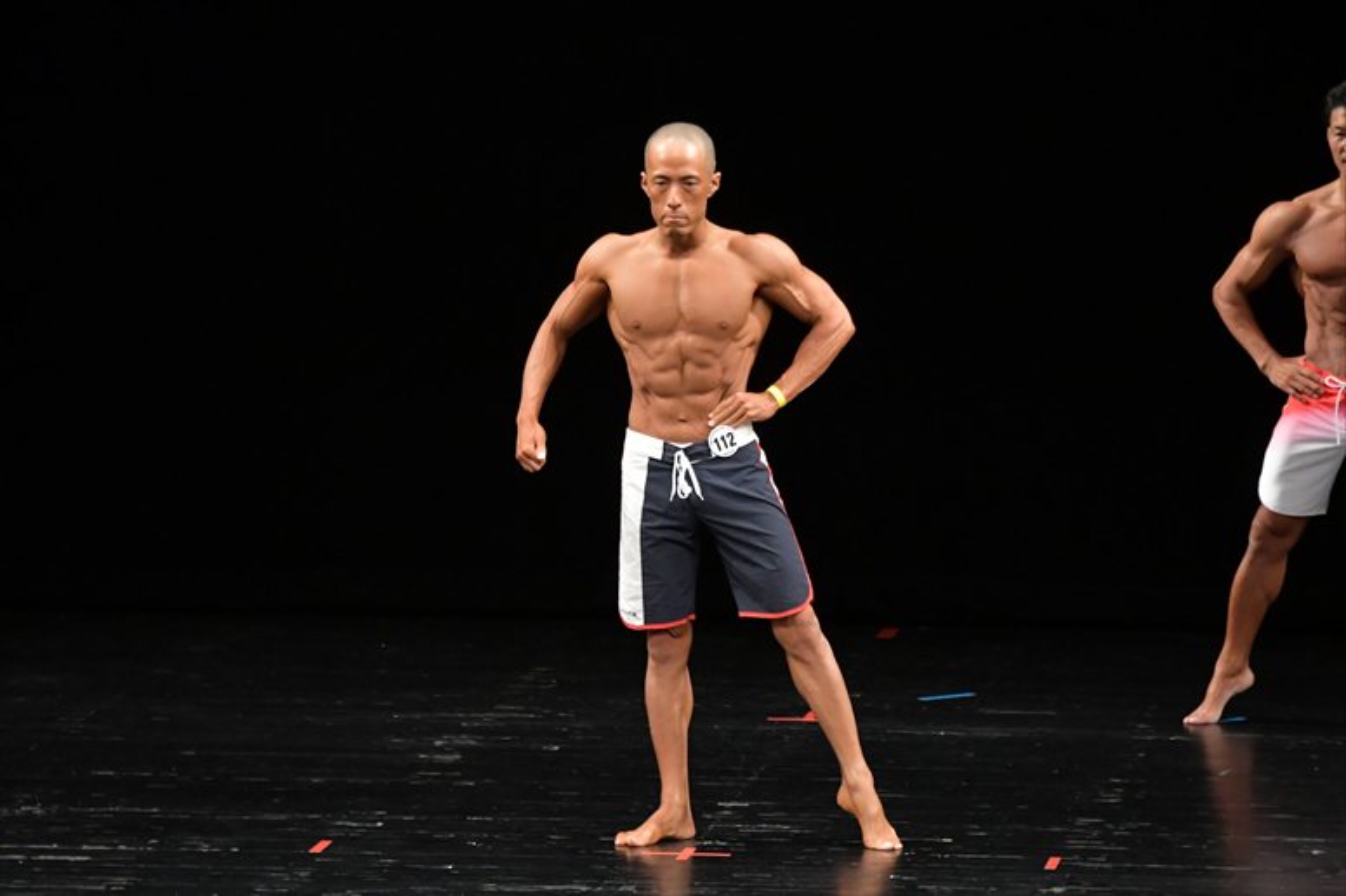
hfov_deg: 8.1
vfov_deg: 5.4
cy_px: 448
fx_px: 9530
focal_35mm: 255
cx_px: 673
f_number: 5.6
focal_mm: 170
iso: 3200
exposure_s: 1/400
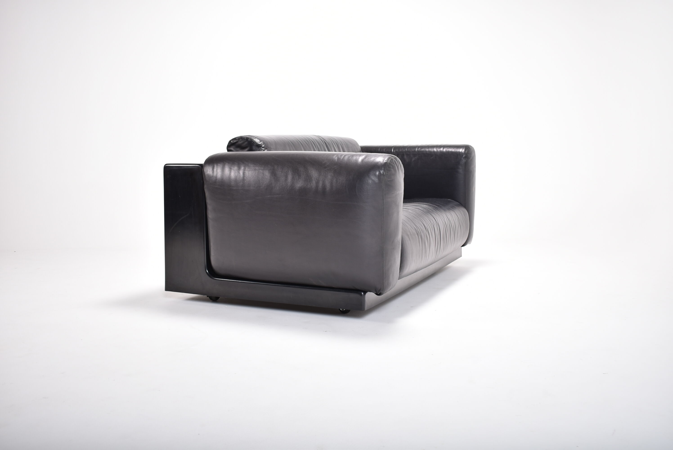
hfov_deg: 53.1
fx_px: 674
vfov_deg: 36.9
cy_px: 225
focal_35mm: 36
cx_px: 336
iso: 100
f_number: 4.5
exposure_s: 1/200
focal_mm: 24
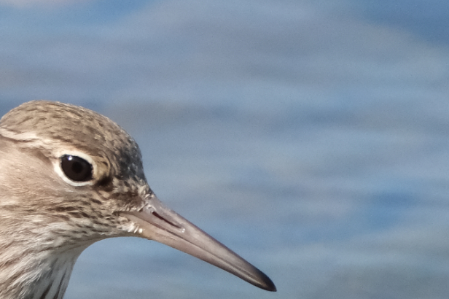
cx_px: -160
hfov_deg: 0.6
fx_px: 41010
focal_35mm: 3290
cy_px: 376
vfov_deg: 0.4
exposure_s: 1/2000
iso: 2000
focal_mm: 600
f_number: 8
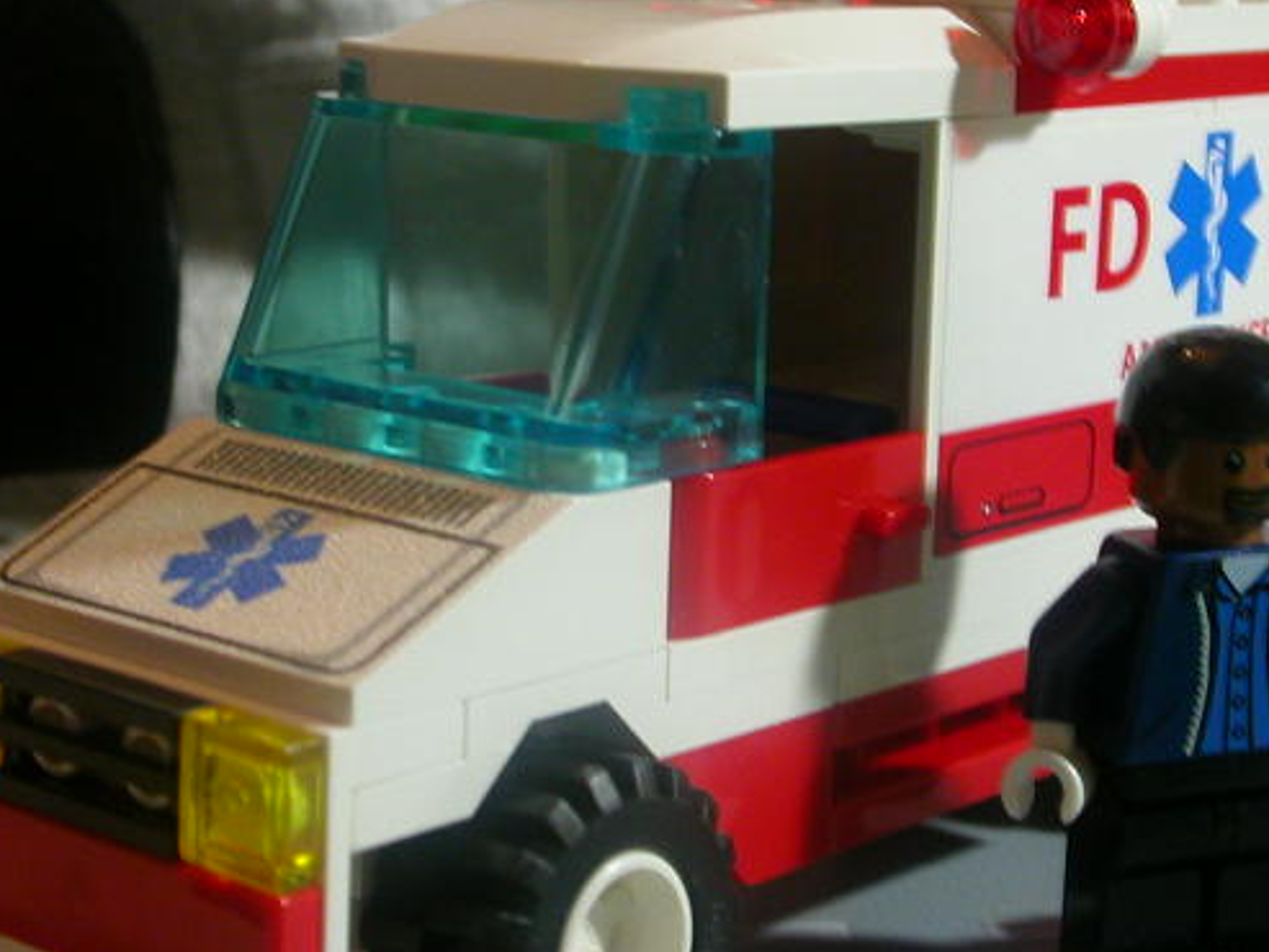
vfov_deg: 17.8
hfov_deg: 23.5
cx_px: 754
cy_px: 489
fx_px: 3043
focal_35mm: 83
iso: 174
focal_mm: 9.7
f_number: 3.5
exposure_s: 1/4.8
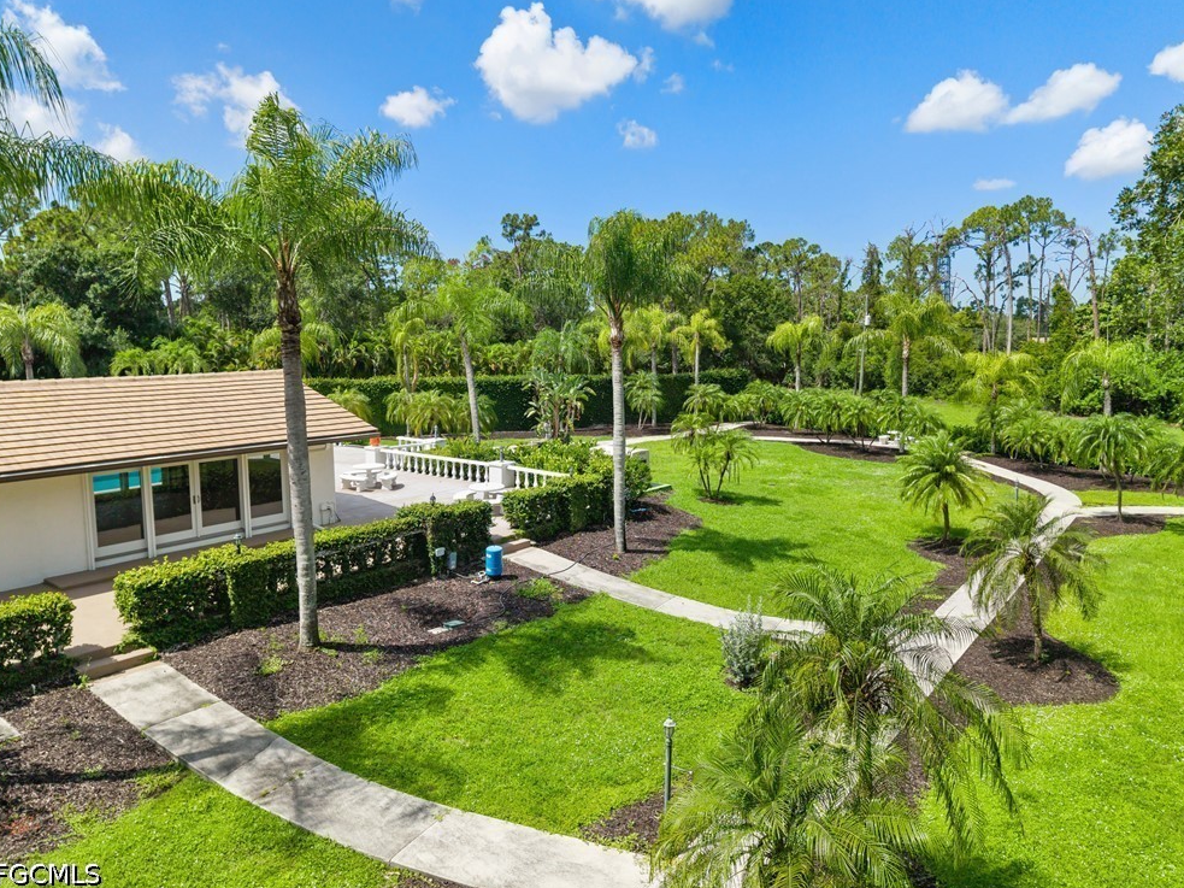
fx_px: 855
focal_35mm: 25
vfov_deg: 54.9
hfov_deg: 69.4
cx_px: 603
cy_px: 431
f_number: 1.8
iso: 100
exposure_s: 1/500
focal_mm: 8.67
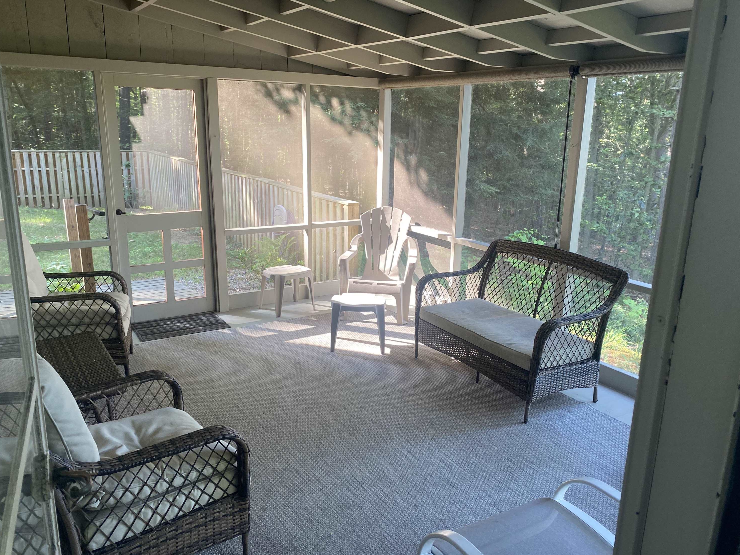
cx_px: 366
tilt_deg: -14.8
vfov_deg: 51.4
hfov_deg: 65.3
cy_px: 276
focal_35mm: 27
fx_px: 577
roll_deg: -1.6
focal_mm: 4.25
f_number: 1.8
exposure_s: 1/121
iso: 125
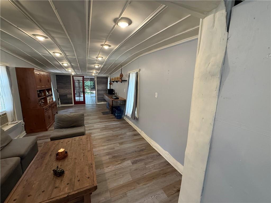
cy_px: 102
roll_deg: -0.3
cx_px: 136
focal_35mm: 14
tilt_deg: -8.9
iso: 320
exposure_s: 1/60
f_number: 2.2
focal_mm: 2.22
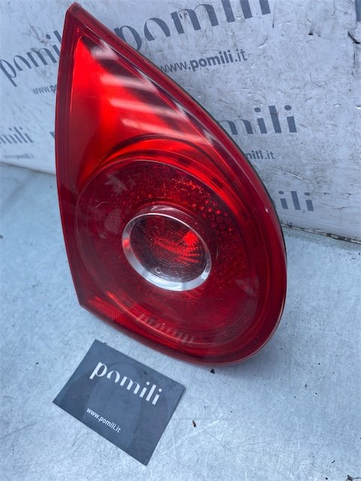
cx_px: 180
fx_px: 362
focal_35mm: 26
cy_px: 240
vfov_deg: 67.3
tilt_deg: -51.3
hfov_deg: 53.1
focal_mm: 4.25
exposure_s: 1/571
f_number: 1.8
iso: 32
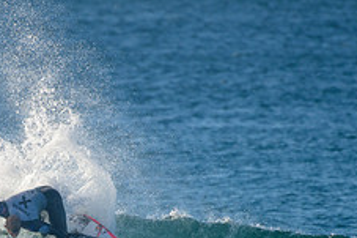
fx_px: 13675
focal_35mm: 1380
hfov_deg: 1.5
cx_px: 58
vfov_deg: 1.0
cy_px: 227
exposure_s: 1/2000
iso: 400
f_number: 5.6
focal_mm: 500
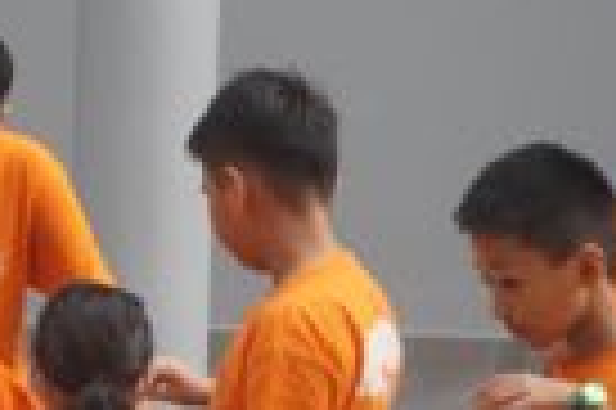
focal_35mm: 216
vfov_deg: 6.4
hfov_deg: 9.2
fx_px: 3687
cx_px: -405
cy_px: 234
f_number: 5.6
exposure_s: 1/160
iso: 125
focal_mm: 41
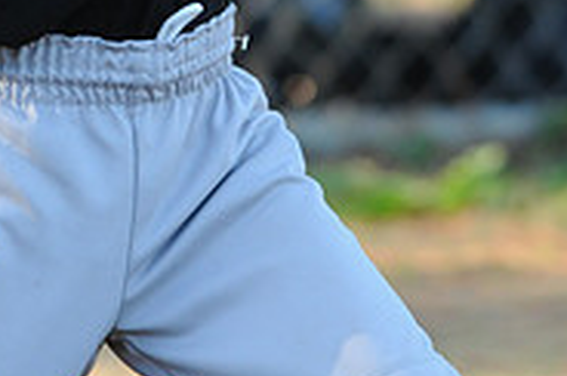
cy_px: -196
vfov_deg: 1.0
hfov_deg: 1.5
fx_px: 22279
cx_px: 308
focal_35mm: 1417
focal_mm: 300
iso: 800
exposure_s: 1/640
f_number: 4
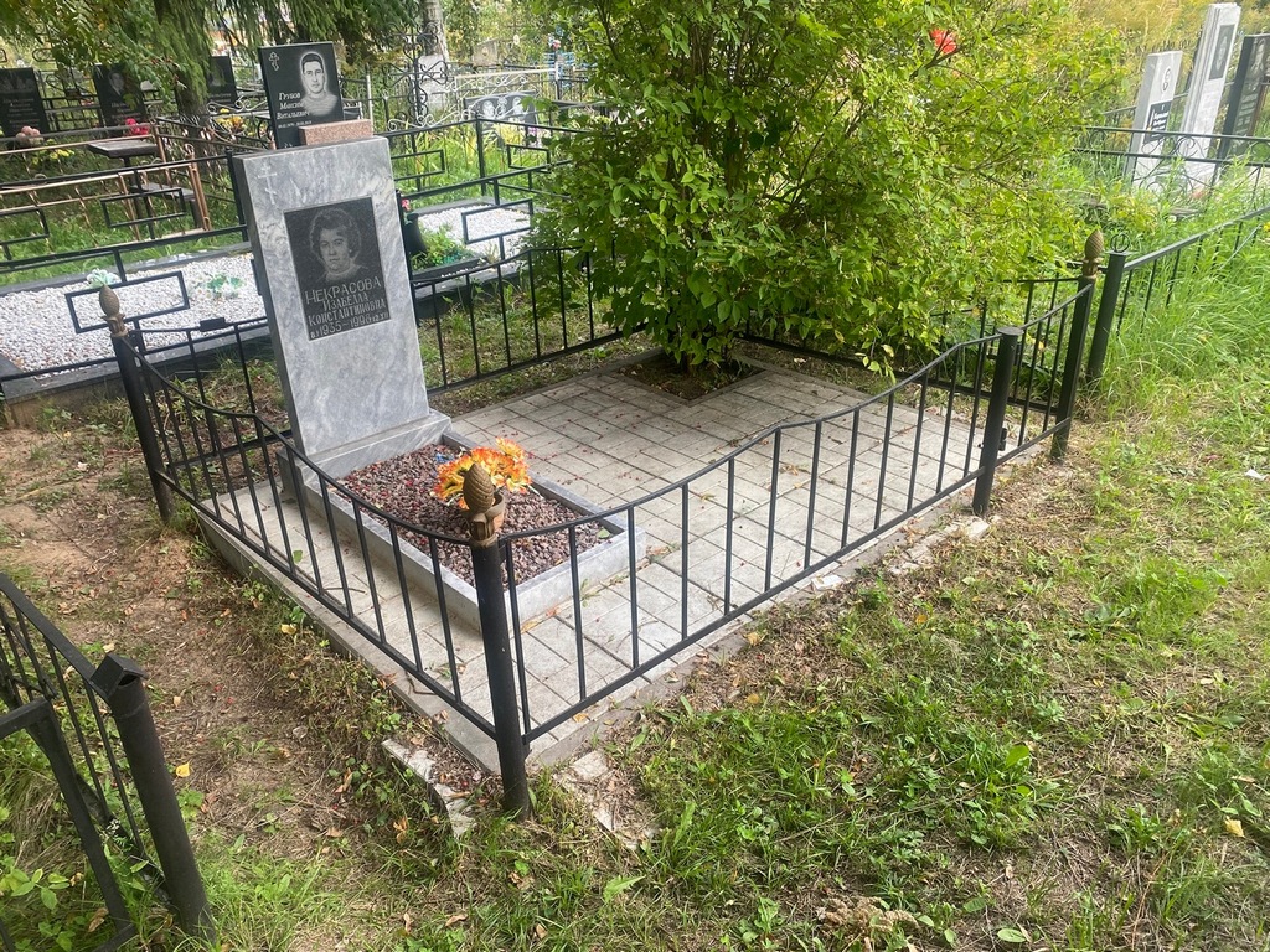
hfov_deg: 67.3
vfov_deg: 53.1
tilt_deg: -27.6
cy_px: 476
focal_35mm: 26
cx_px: 635
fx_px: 954
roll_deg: +1.0
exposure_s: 1/121
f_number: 1.8
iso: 64
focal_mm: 4.25
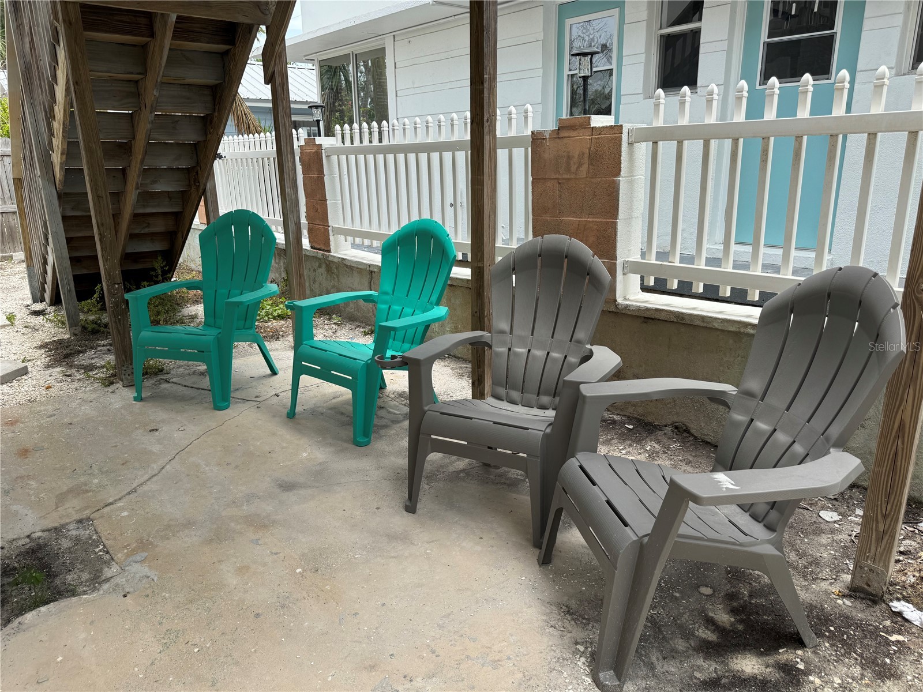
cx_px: 462
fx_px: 640
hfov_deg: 71.6
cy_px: 346
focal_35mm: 24
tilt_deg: -16.2
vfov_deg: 56.8
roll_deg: +0.6
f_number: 1.78
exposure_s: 1/1637
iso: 80
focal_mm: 6.76
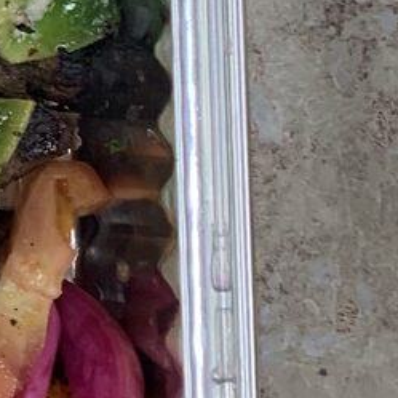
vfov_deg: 10.4
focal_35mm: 166
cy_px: 0
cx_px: -566
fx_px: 2159
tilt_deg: -86.7
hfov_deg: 9.4
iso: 100
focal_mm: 4.25
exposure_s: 1/60
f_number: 1.8
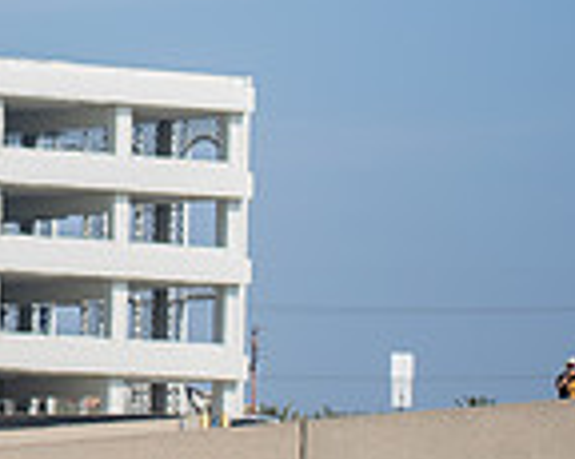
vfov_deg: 3.9
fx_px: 6768
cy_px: -269
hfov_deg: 4.8
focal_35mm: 398
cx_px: -483
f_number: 4.5
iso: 100
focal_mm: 70
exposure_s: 1/640
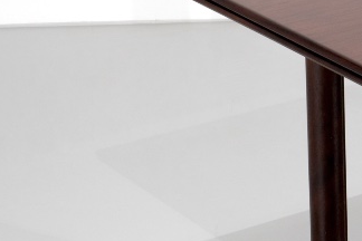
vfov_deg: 7.0
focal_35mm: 196
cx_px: 611
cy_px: 68
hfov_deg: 10.0
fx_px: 1971
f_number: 8
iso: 800
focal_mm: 35
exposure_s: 1/38
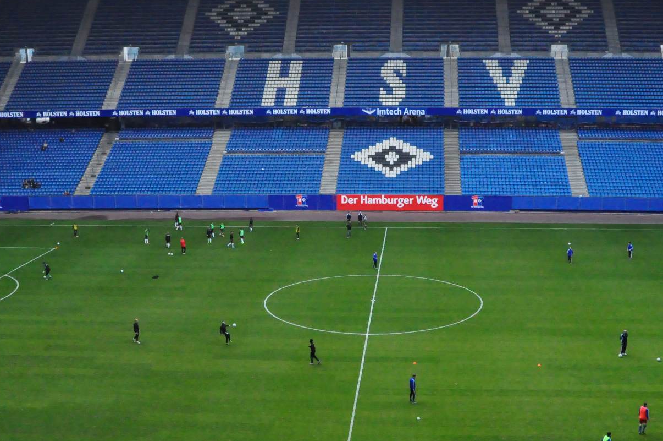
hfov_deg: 41.1
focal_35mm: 48
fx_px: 883
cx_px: 361
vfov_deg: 28.0
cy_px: 228
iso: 3200
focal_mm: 18
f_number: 10
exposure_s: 1/800
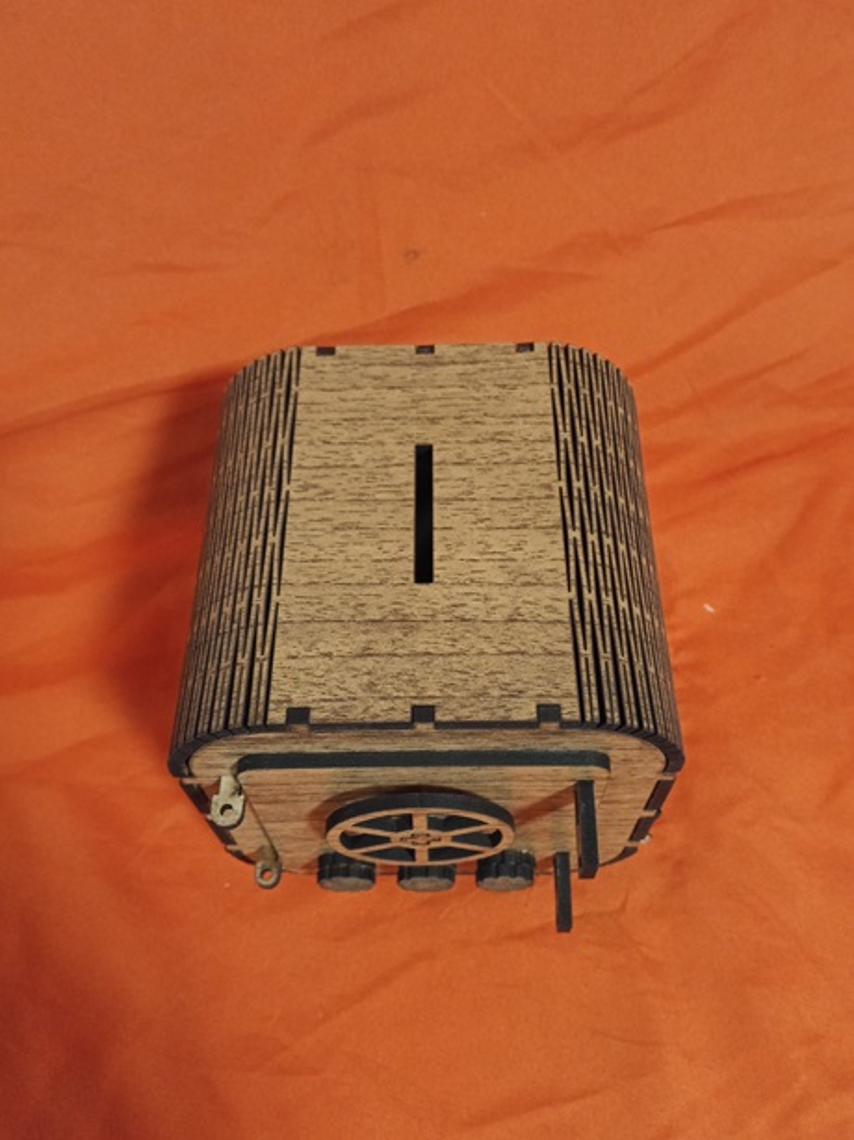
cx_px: 427
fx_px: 889
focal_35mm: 27
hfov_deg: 51.3
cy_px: 570
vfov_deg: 65.3
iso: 1600
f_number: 1.8
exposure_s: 1/33.3
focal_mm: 3.98
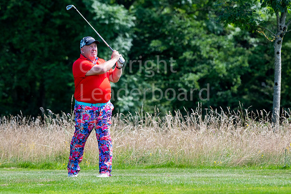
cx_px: 146
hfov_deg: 4.4
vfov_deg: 3.0
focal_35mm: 465
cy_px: 97
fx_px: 3759
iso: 640
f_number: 5.6
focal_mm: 310
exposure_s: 1/1250
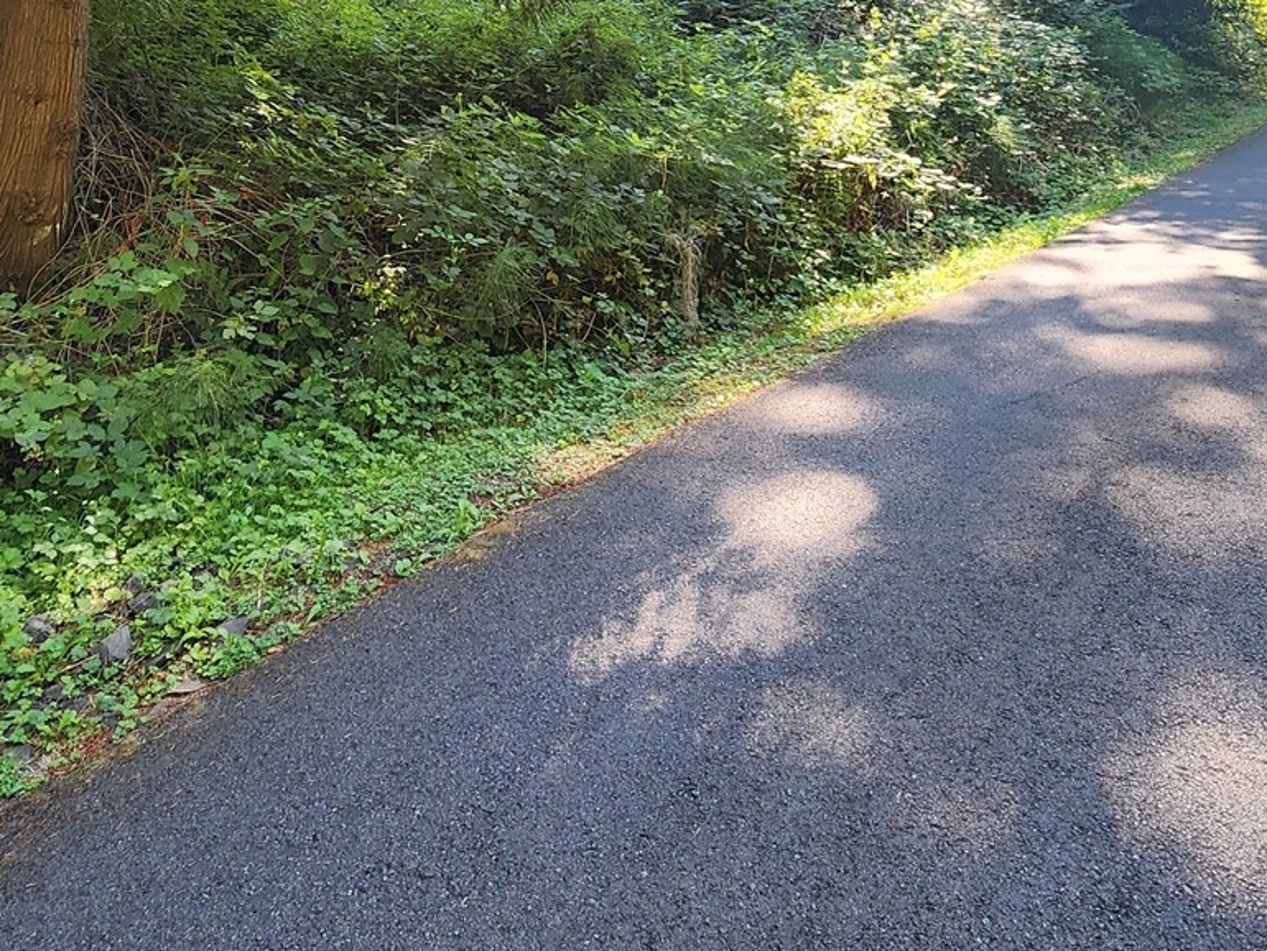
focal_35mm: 27
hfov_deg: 65.2
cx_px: 579
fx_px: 989
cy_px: 41
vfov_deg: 45.0
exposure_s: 1/120
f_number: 2.2
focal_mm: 2.2
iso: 100
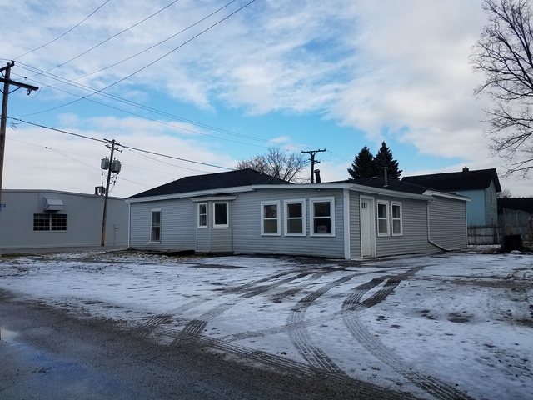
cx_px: 266
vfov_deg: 53.1
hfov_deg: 67.3
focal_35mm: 26
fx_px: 400
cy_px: 200
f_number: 1.7
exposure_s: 1/2464
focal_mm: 4.2
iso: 40
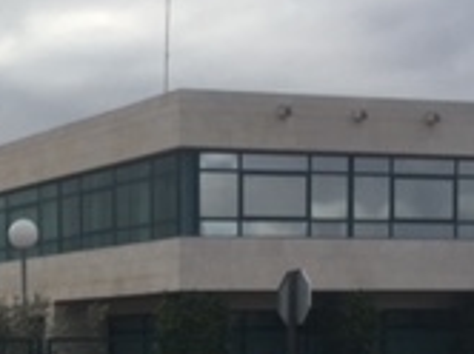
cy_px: 442
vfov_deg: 12.8
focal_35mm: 112
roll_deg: -2.3
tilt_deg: +2.7
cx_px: -157
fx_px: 1531
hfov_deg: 16.5
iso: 32
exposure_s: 1/1647
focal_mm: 4.15
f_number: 2.2
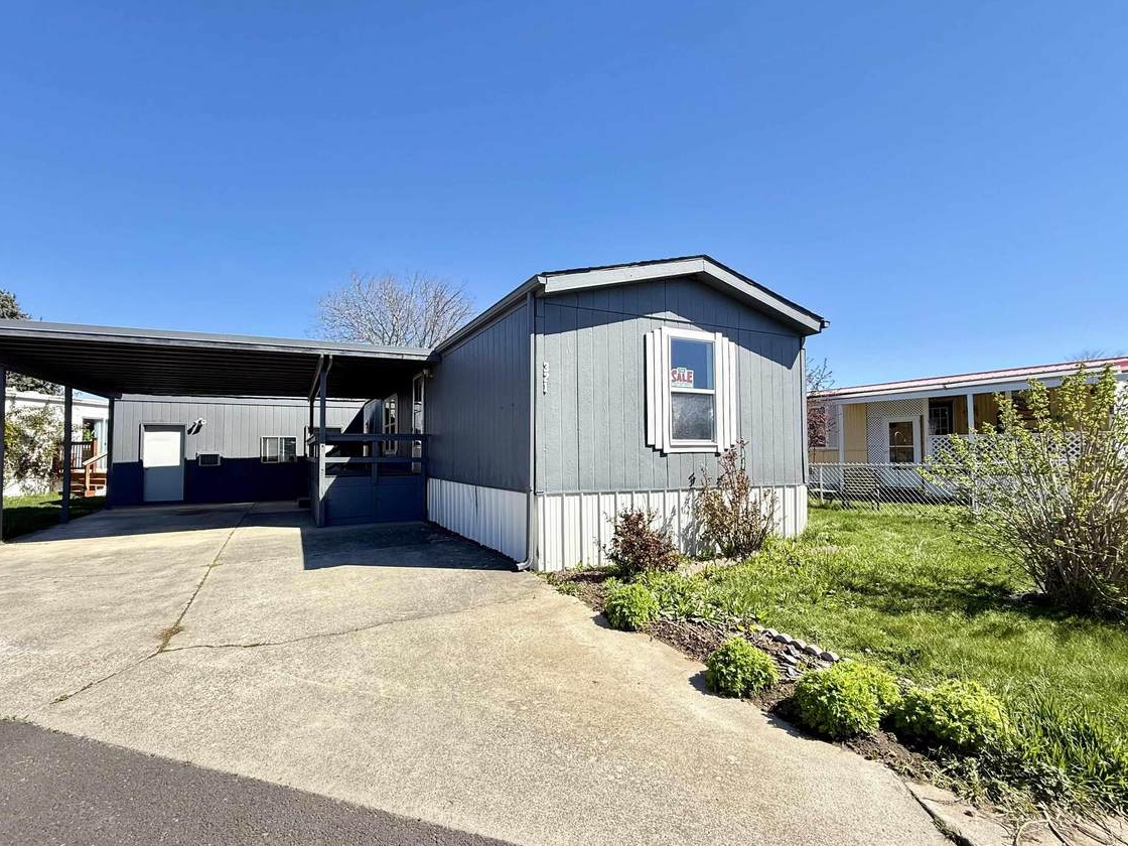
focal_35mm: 16
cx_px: 534
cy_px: 436
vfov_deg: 78.1
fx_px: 521
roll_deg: +0.0
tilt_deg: +2.1
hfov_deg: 94.4
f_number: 2.2
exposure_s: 1/876
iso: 64
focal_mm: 2.22
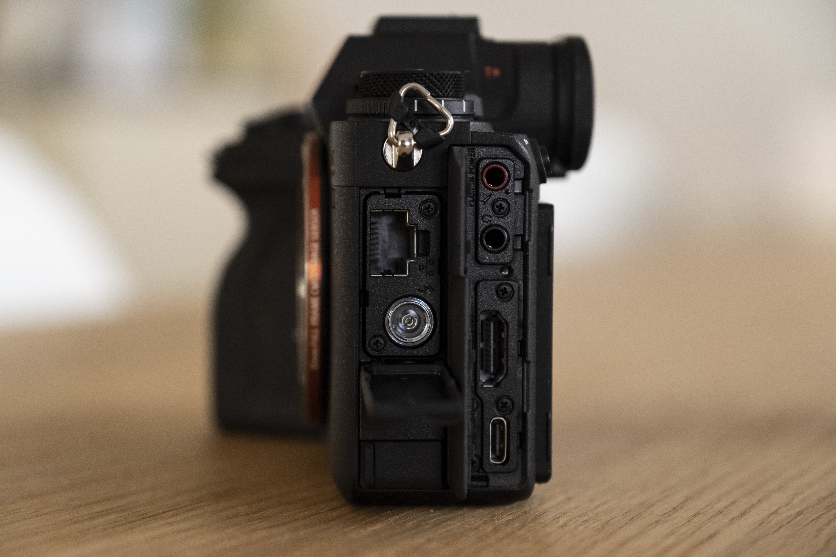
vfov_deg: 16.5
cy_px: 278
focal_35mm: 83
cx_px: 418
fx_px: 1927
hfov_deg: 24.5
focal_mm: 55
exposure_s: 1/70
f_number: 2.8
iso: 1600
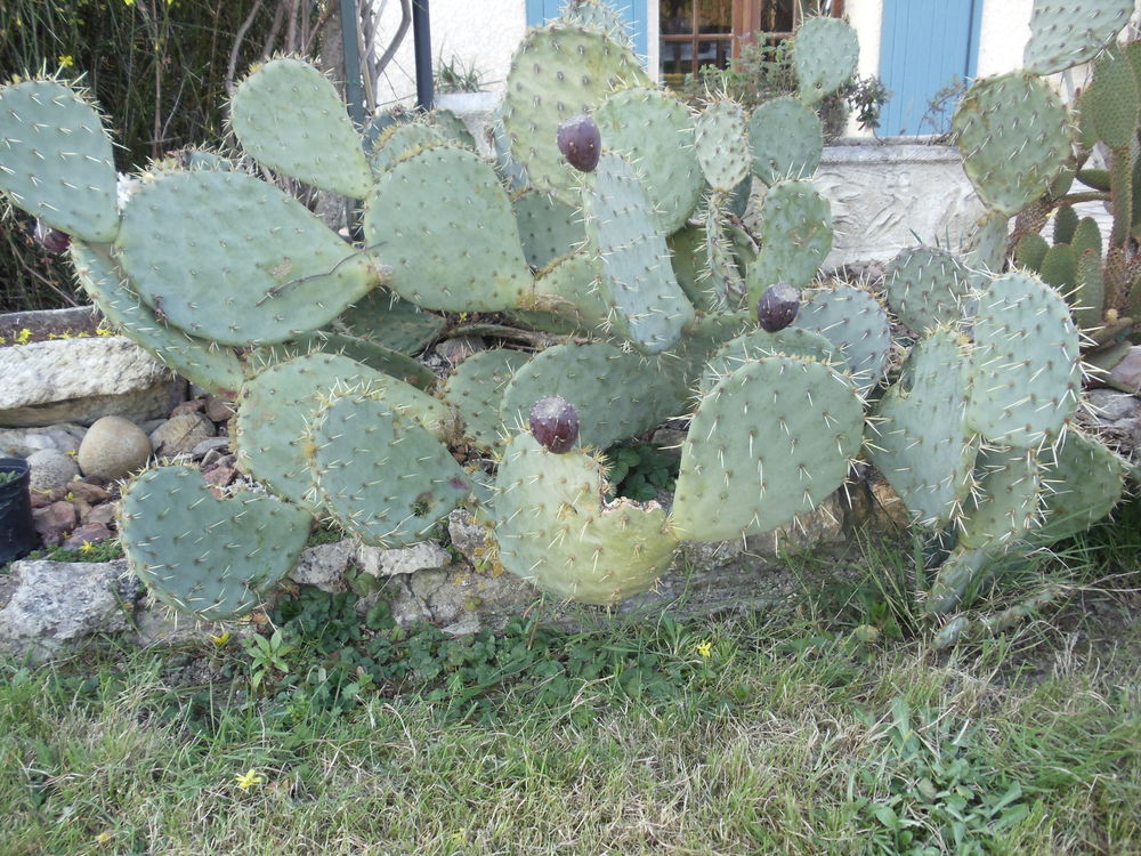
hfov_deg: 42.9
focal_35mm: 44
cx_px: 570
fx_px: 1450
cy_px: 428
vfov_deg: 32.9
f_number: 3.5
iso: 100
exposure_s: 1/40
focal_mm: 6
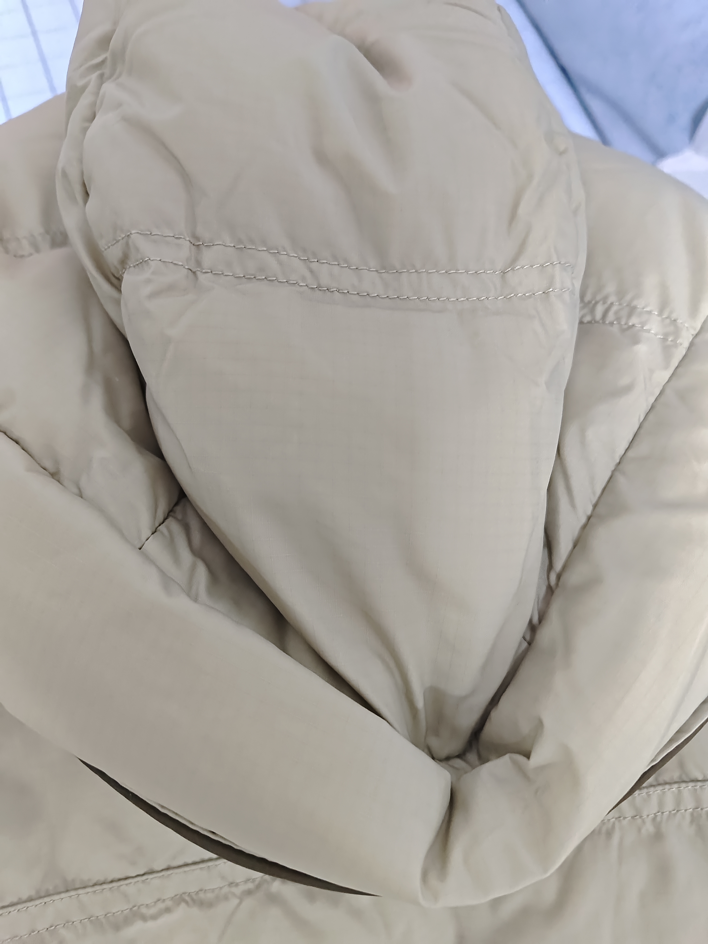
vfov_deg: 73.9
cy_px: 472
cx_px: 354
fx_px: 627
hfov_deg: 58.9
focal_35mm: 23
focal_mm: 5.56
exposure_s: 1/301
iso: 4083
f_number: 1.88
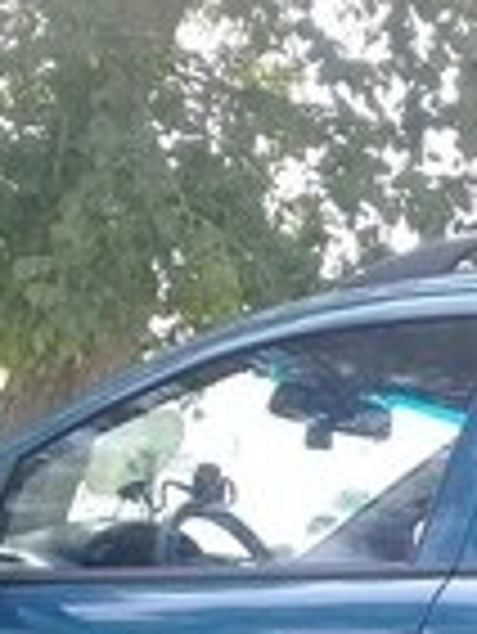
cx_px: 603
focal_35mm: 109
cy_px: 877
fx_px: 2000
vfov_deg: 16.8
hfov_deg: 13.2
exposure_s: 1/245
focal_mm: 3.3
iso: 50
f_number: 2.2
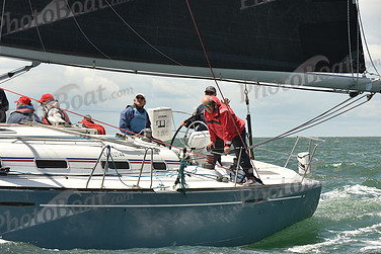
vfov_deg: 7.3
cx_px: 186
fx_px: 1990
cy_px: 143
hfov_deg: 10.9
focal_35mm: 188
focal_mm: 122
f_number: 10
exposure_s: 1/800
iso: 320
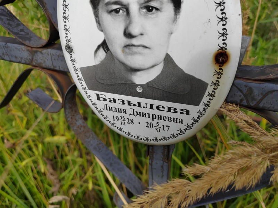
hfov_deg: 65.3
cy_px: 104
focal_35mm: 27
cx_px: 139
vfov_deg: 51.4
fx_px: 217
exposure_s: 1/1300
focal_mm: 5.52
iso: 100
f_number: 1.9
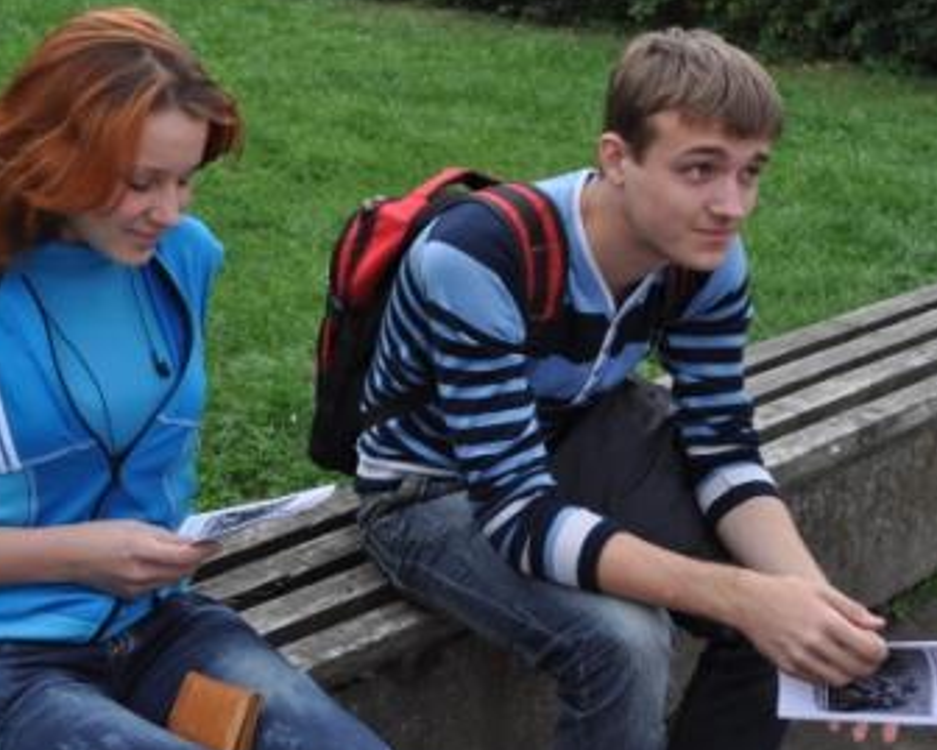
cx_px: 357
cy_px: 354
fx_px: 1664
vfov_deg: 25.4
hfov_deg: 31.3
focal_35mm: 60
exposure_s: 1/320
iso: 200
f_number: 6.3
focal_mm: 32
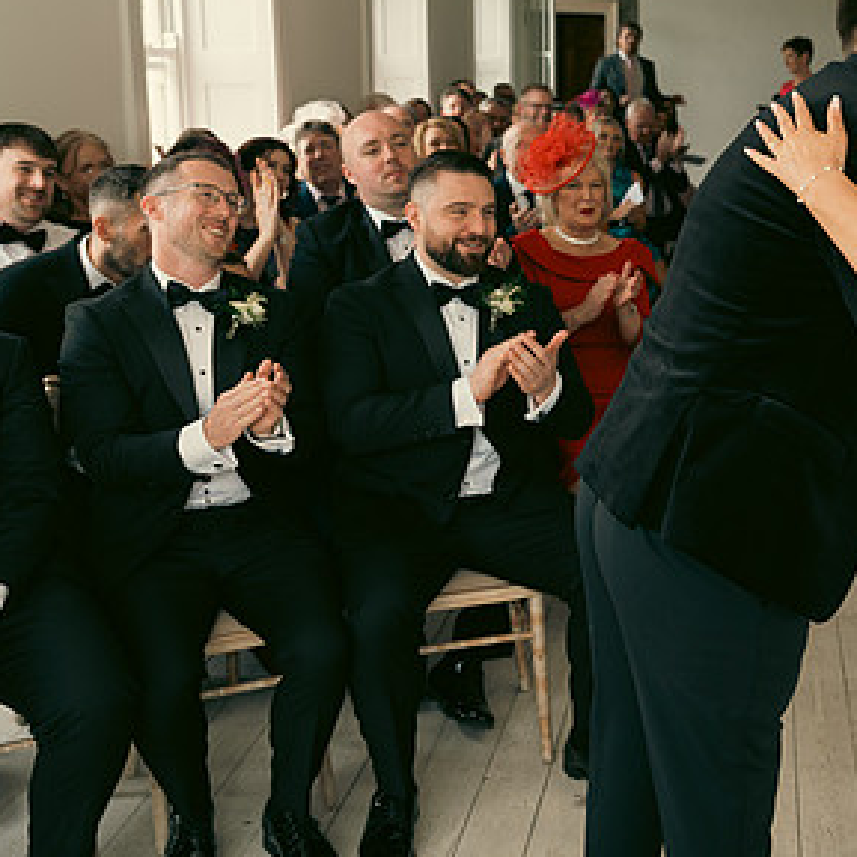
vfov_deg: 35.2
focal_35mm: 48
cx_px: 848
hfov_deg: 32.6
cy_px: 320
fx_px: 1344
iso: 320
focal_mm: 28
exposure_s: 1/160
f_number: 3.5
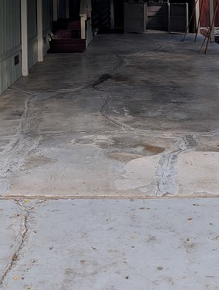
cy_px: -40
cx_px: 125
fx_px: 521
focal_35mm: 62
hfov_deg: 23.7
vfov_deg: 28.0
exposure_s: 1/604
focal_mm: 6.9
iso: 23
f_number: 1.68
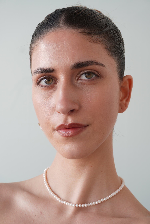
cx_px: 75
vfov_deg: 35.9
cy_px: 112
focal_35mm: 56
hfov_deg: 24.4
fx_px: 347
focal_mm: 37
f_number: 6.3
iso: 80
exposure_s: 1/40
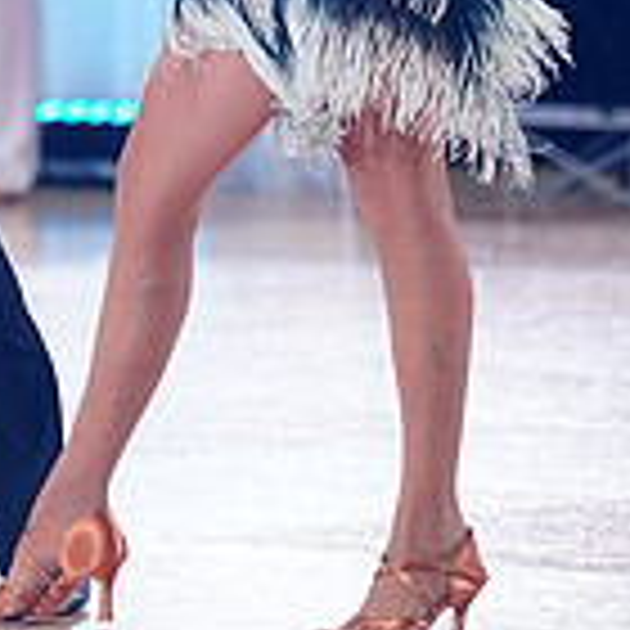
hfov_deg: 3.8
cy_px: -180
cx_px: 79
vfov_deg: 3.8
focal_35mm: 460
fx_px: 9472
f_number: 2.8
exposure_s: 1/400
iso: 2000
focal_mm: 131
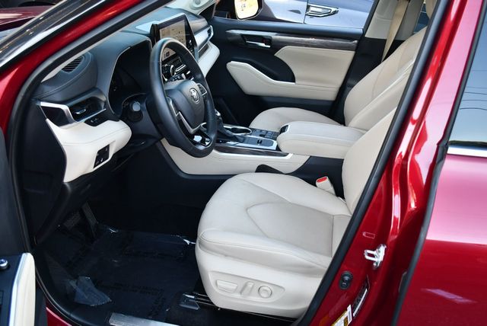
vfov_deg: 36.9
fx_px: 487
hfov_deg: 53.1
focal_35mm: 36
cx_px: 244
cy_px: 163
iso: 450
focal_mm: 18
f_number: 3.5
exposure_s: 1/250
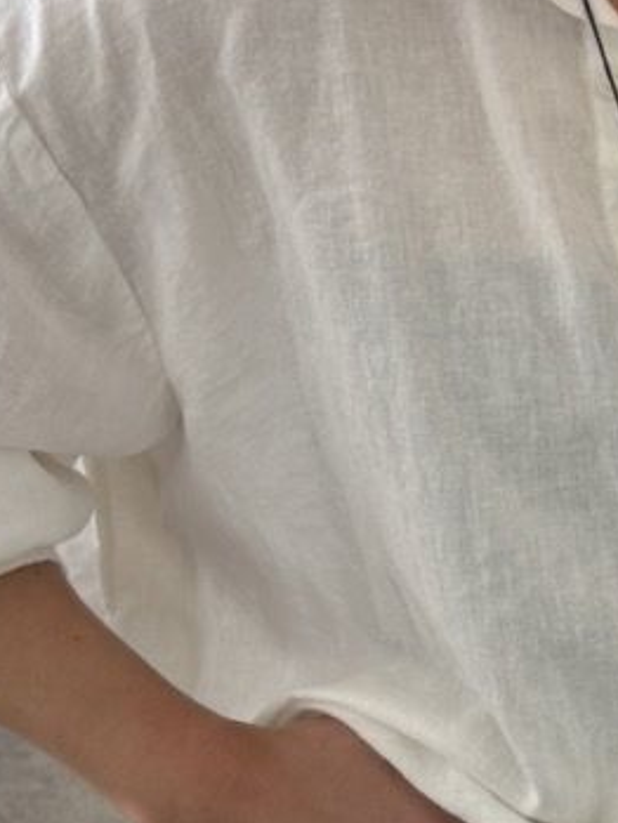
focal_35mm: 88
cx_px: 727
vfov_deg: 22.2
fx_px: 2093
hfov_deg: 16.2
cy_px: 415
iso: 160
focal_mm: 6.76
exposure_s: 1/121
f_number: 1.78
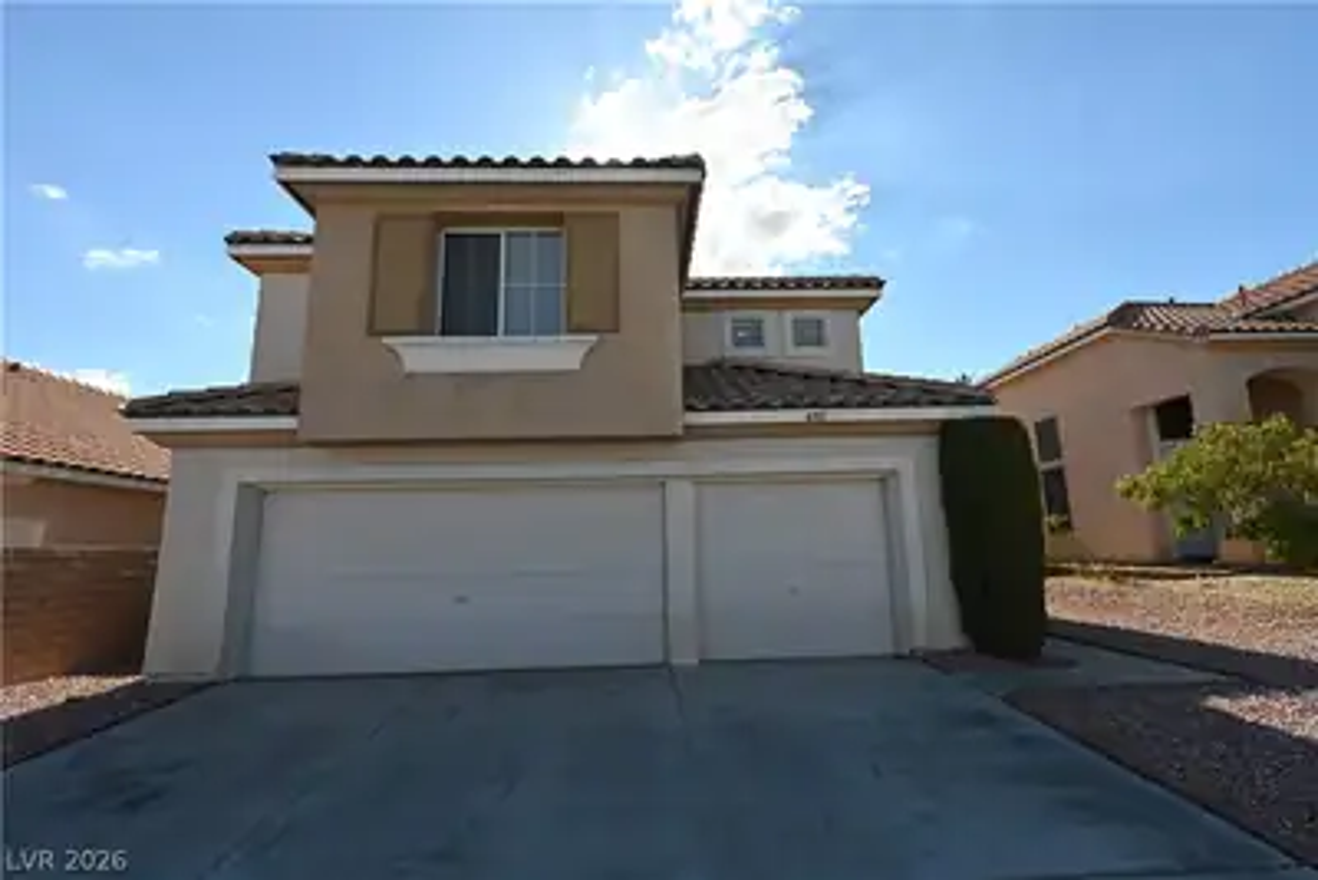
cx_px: 659
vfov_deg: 73.8
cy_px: 440
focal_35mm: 16
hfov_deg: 96.7
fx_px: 586
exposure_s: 1/400
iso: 100
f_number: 7.1
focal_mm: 16
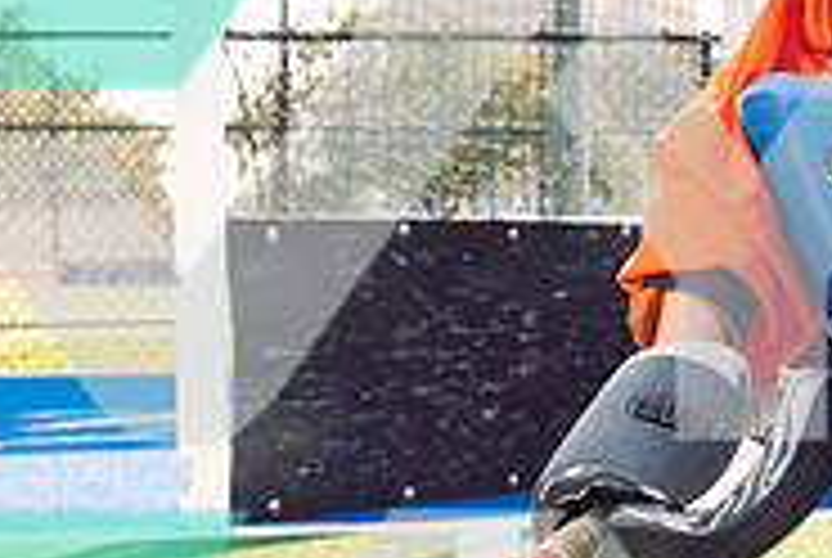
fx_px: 2176
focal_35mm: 94
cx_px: 940
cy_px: 205
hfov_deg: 20.5
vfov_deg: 14.6
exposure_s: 1/250
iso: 100
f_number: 5
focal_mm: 30
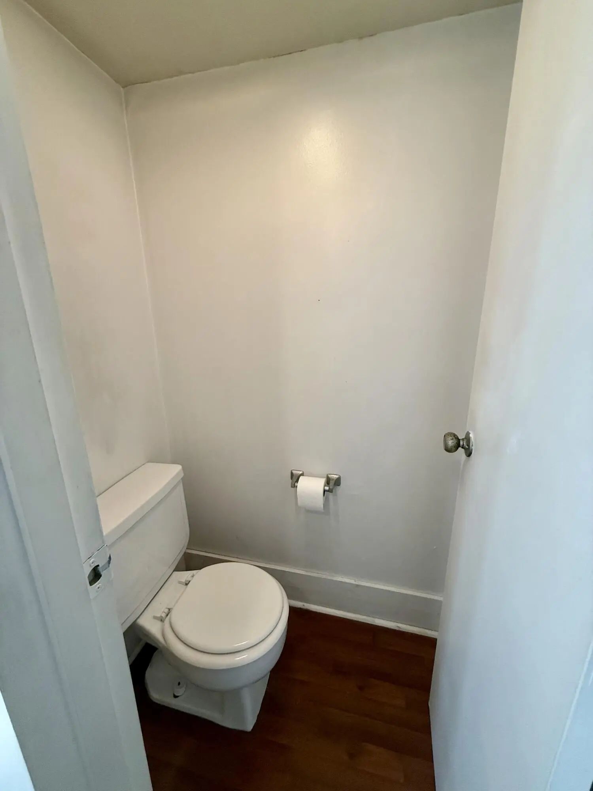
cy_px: 396
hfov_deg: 85.7
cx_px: 296
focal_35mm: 14
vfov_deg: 102.1
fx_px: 320
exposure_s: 1/120
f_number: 2.2
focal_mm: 2.22
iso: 320
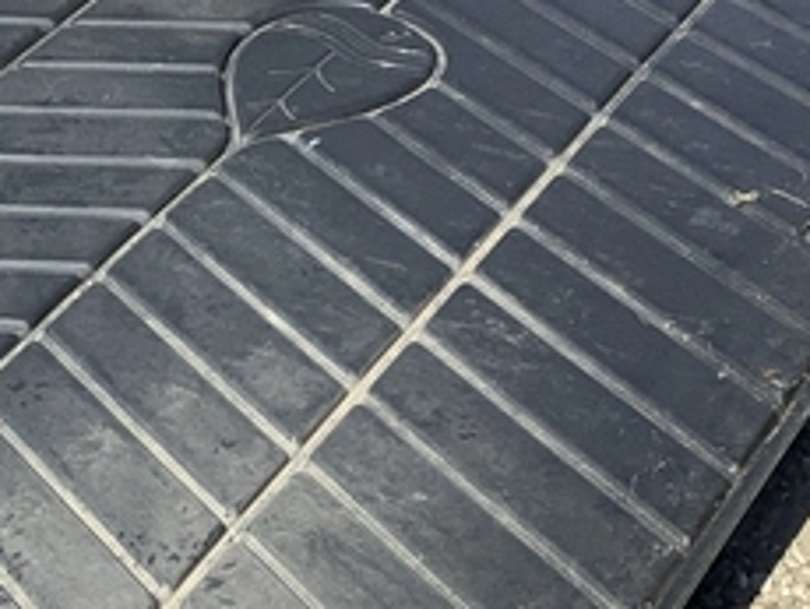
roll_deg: -0.4
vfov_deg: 14.7
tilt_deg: -39.2
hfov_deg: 19.2
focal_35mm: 101
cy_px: 364
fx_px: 2366
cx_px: 123
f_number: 2.4
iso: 25
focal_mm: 3.3
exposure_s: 1/1181
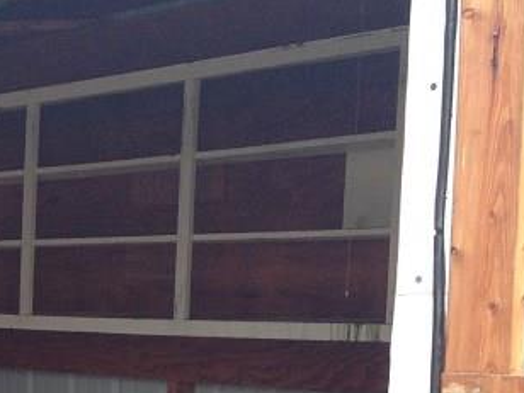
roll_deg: -2.4
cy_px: 391
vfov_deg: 13.6
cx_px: -248
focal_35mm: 107
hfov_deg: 16.8
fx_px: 1620
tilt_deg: -1.1
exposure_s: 1/120
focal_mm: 4.12
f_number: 2.4
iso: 80
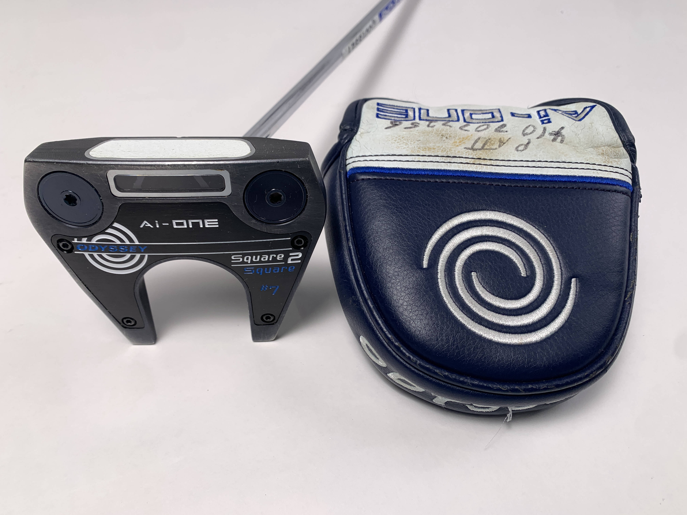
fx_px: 516
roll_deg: -1.6
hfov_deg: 67.3
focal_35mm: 26
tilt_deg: -44.5
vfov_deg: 53.1
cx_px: 344
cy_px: 258
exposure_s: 1/255
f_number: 1.8
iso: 25
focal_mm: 4.25
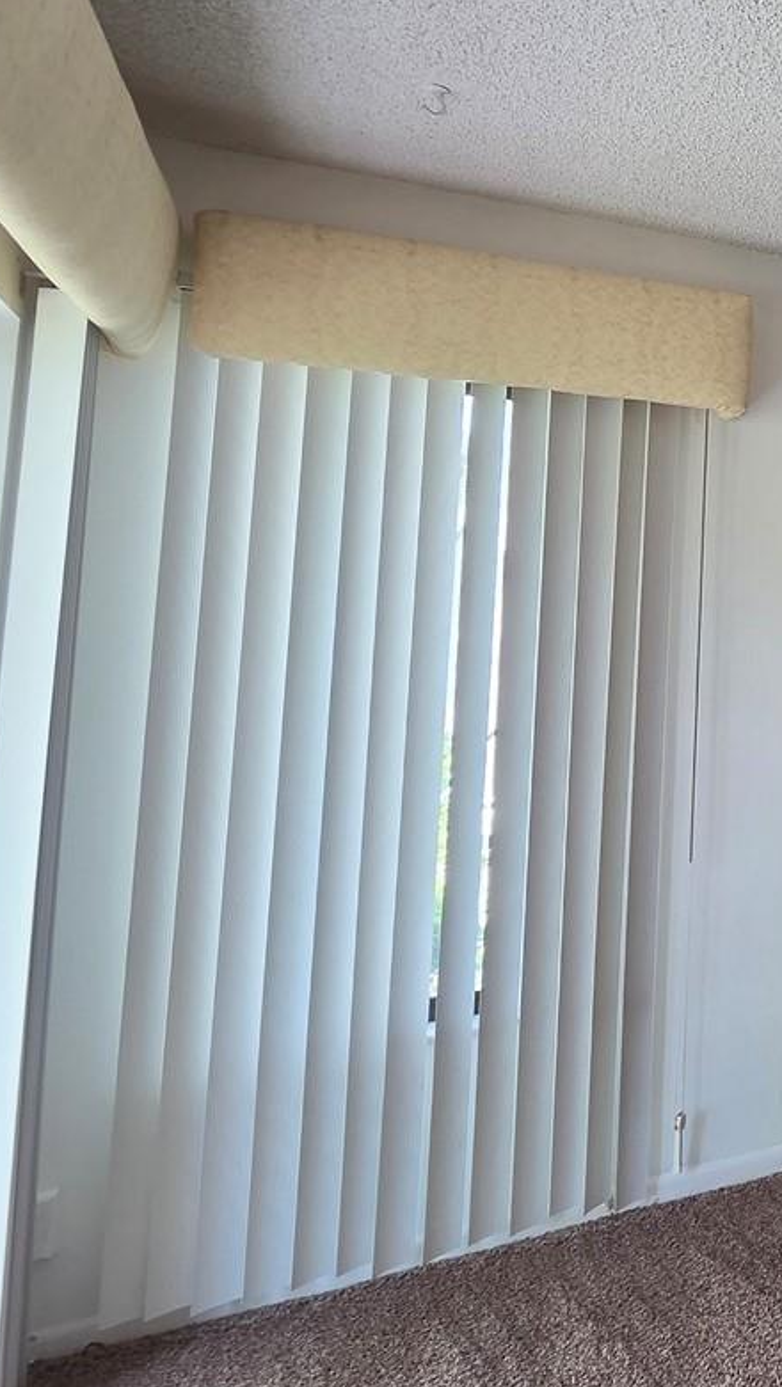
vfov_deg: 65.5
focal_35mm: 29
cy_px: 565
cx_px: 1285
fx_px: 1068
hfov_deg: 25.1
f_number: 2.2
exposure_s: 1/120
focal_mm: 2.2
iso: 160
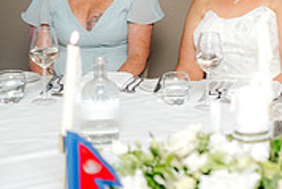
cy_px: -56
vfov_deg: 11.7
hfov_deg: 17.2
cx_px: 331
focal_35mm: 114
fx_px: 894
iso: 800
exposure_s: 1/200
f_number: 1.6
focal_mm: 35
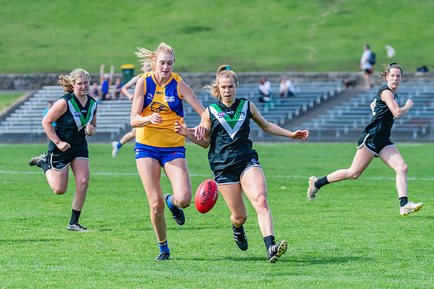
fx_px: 3690
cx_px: 145
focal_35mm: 306
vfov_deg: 4.5
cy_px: 184
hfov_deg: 6.7
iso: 800
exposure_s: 1/1600
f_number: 5.6
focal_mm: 210
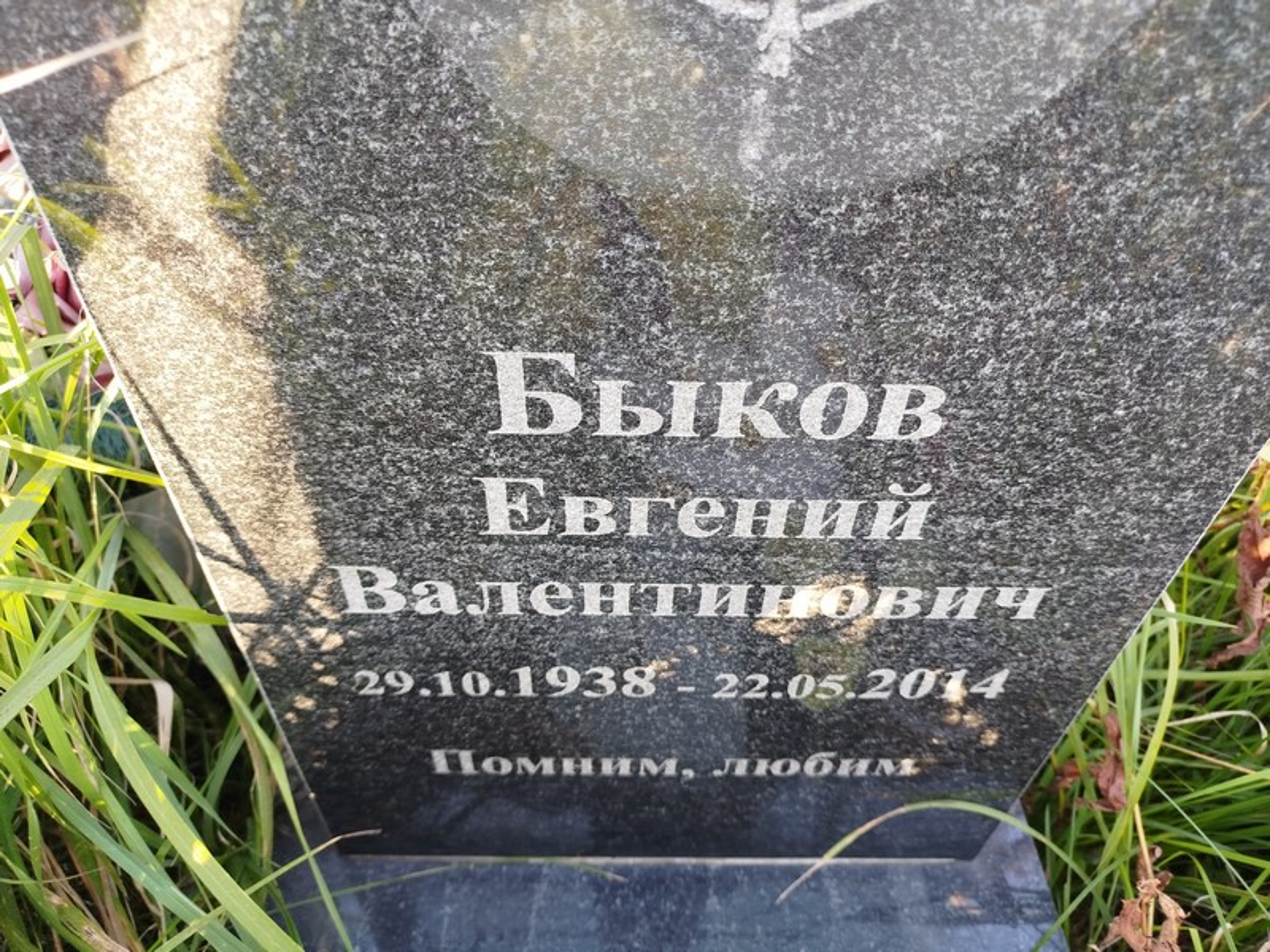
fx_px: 881
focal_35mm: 24
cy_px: 476
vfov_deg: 56.8
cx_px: 635
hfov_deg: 71.6
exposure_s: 1/50
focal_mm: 5.31
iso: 64
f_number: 1.7
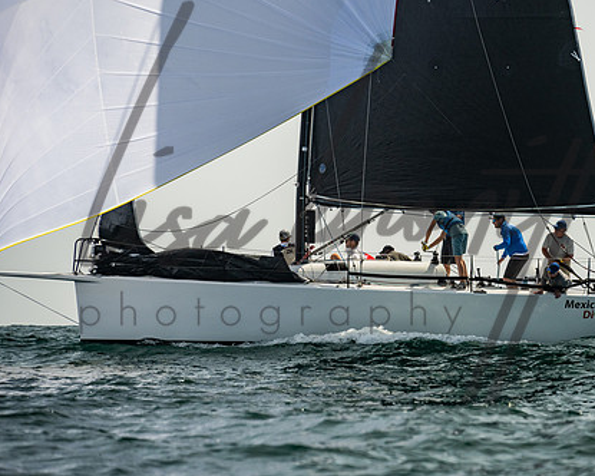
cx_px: 399
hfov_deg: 7.9
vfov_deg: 6.4
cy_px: 206
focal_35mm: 243
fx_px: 4279
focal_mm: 185
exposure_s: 1/1600
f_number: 6.3
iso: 320
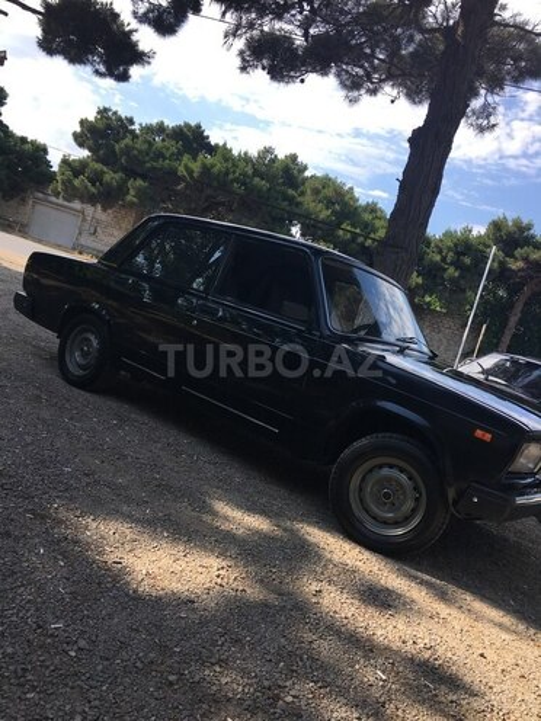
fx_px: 604
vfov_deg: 61.7
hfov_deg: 48.2
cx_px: 270
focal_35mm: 29
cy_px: 360
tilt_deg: -5.2
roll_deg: -18.4
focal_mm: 4.15
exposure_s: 1/705
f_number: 2.2
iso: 25
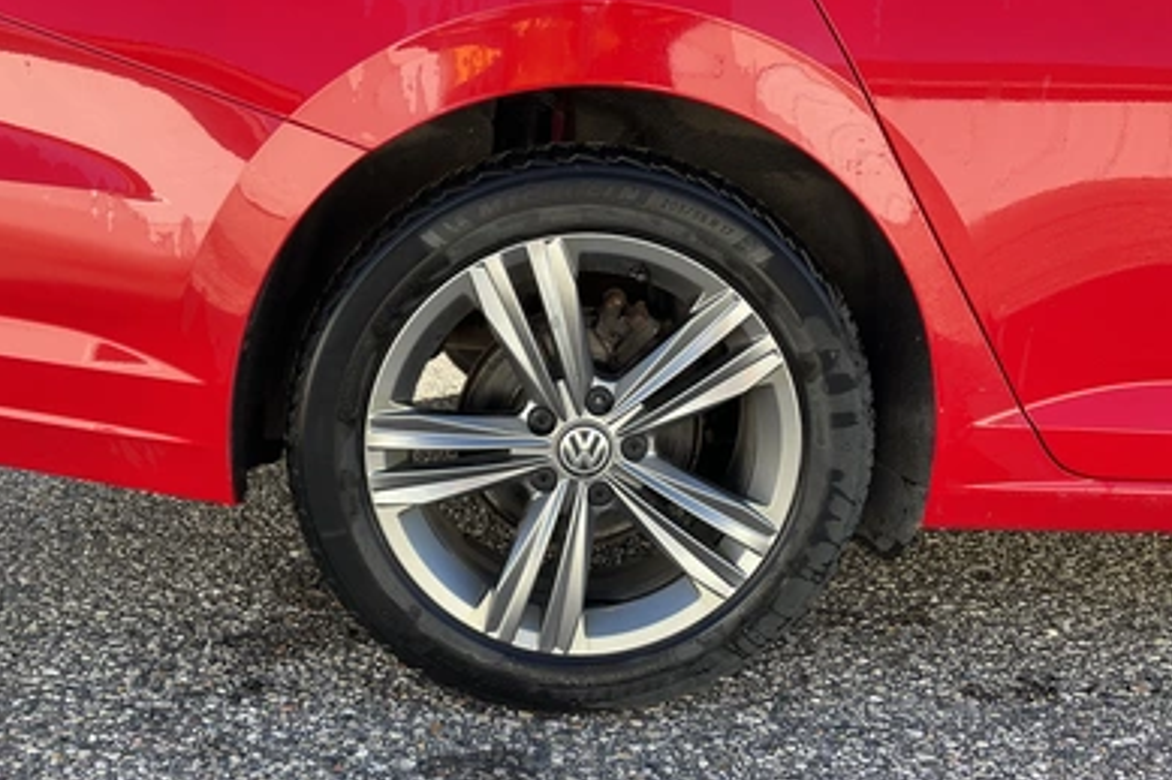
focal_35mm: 31
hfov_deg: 60.3
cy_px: 398
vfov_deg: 42.3
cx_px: 575
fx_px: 1009
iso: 20
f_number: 1.8
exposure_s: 1/187
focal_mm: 3
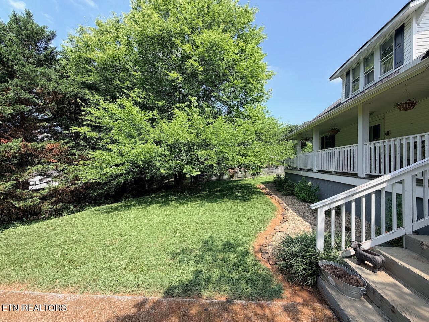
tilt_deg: +1.4
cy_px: 161
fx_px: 174
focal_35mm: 14
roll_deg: -0.5
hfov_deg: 102.1
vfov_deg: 85.7
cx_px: 214
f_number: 2.2
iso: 40
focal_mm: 2.22
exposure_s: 1/579
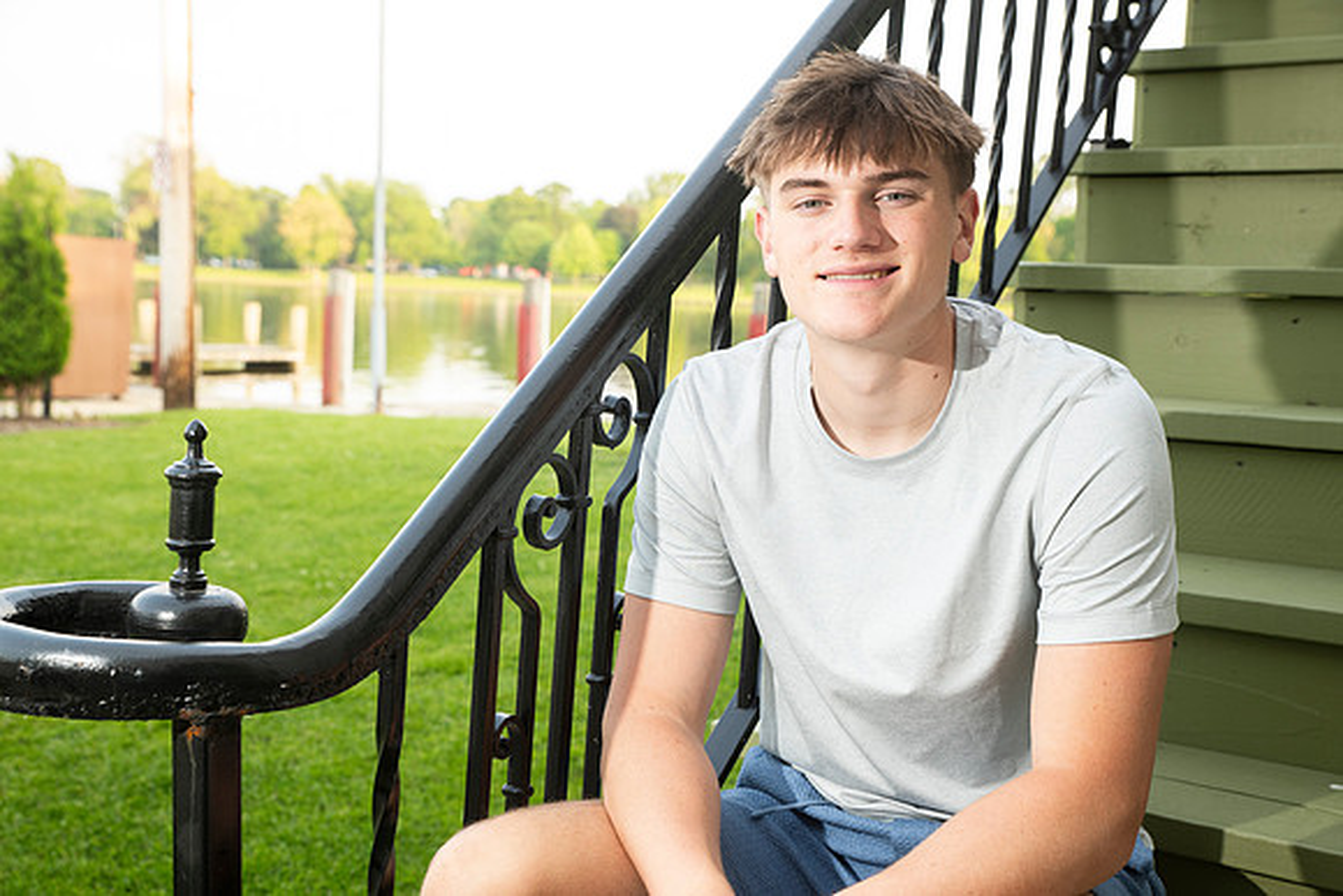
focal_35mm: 46
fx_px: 1716
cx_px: 672
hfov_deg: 42.7
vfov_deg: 29.3
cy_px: 448
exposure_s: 1/160
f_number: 5.6
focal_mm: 46
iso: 320
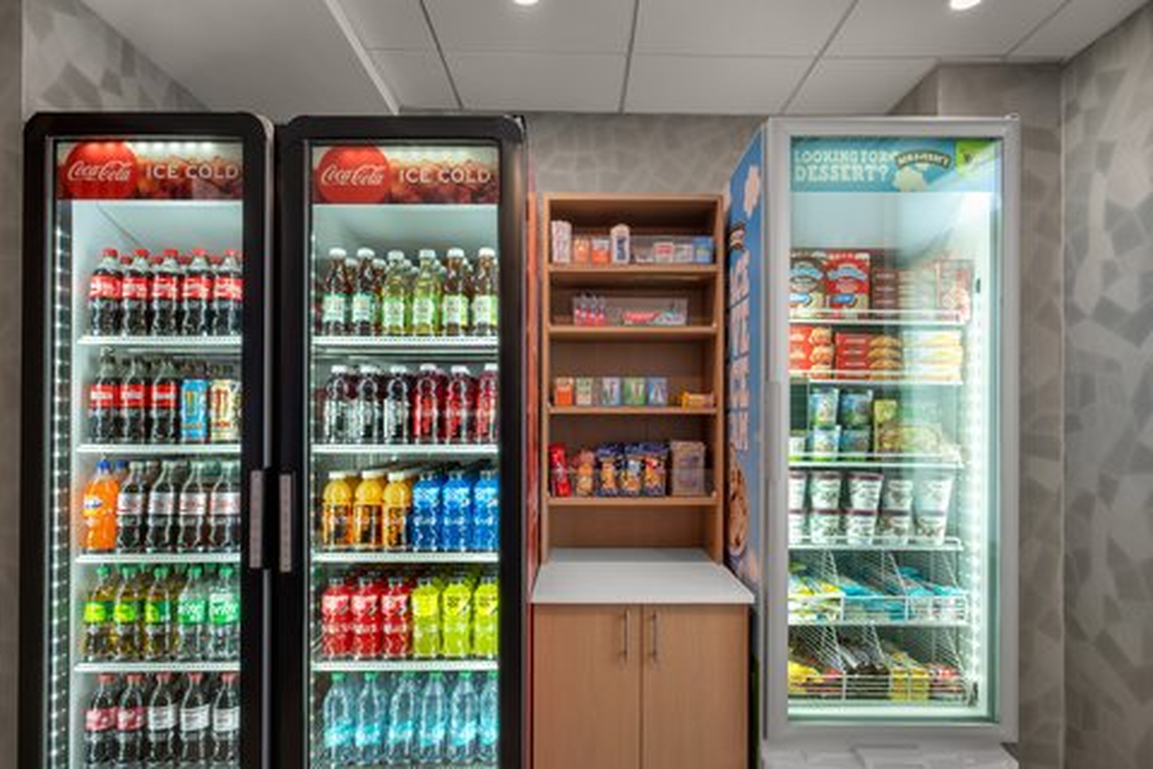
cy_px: 384
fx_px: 673
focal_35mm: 21
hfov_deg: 81.2
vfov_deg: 59.5
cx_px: 576
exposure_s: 1/20
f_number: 9
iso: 100
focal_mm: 14
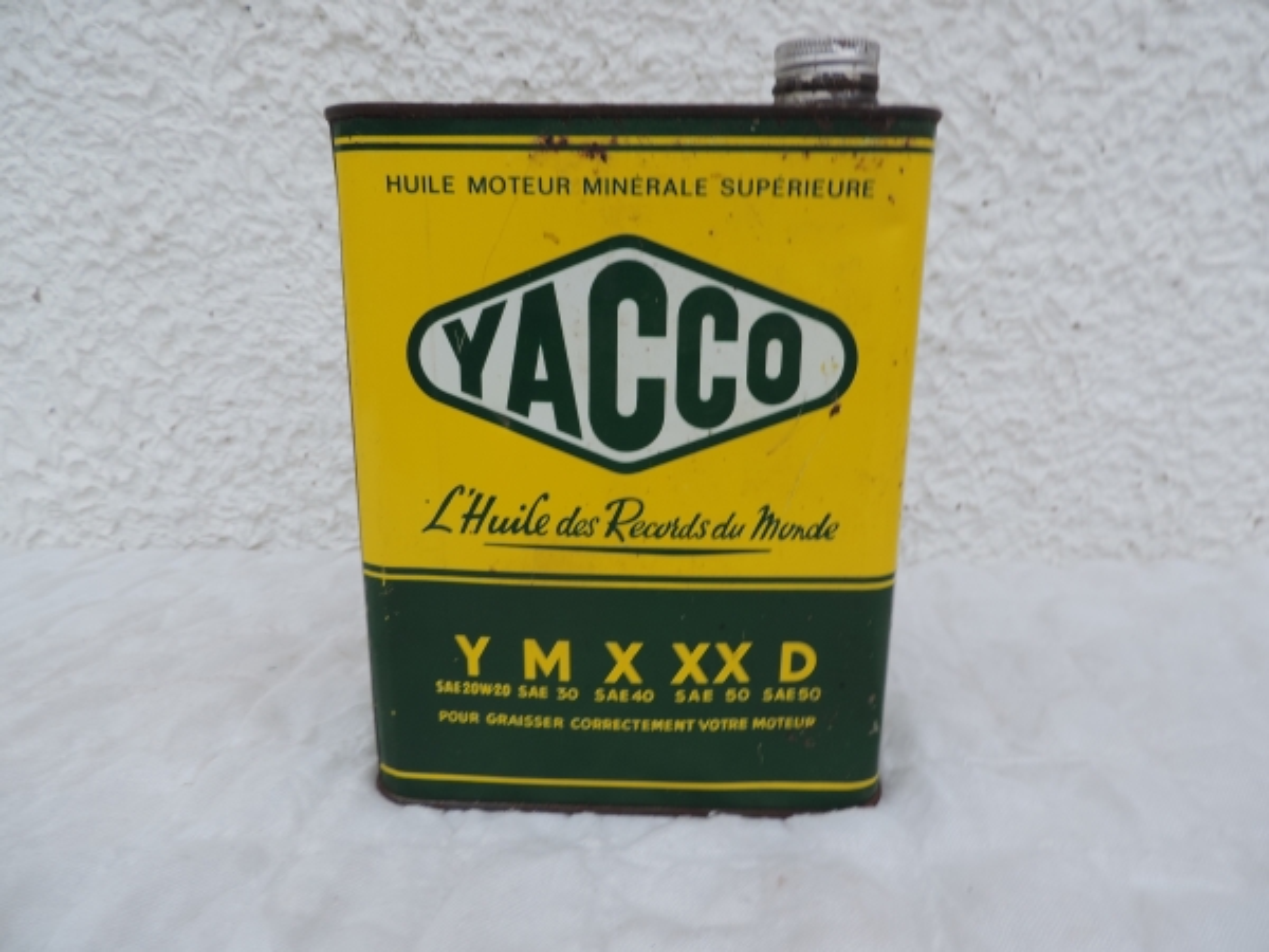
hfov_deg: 71.6
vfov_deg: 56.8
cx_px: 634
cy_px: 476
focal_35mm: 24
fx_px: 880
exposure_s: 1/100
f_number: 3
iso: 80
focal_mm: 4.3
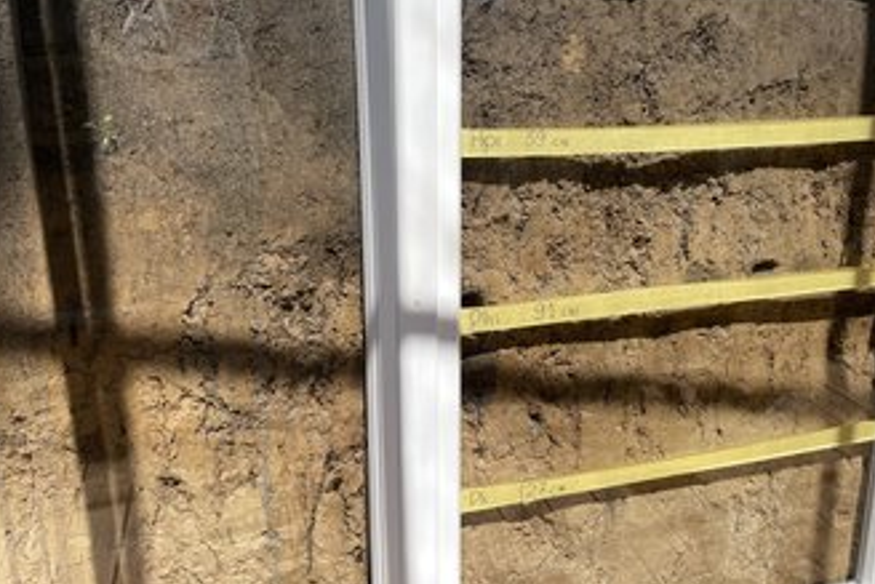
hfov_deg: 57.0
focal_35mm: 33
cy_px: 205
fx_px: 802
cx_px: 496
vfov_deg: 39.6
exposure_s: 1/2817
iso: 32
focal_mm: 4.2
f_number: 1.6
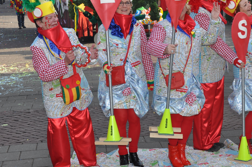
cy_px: 91
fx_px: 594
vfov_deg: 16.0
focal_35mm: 85
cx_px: 161
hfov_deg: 23.9
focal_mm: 32
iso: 200
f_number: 8
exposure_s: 1/200
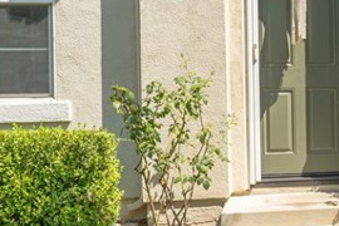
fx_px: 499
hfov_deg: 32.2
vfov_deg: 25.5
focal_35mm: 53
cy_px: 92
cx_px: 390
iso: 100
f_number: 6.3
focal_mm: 14
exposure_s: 1/400
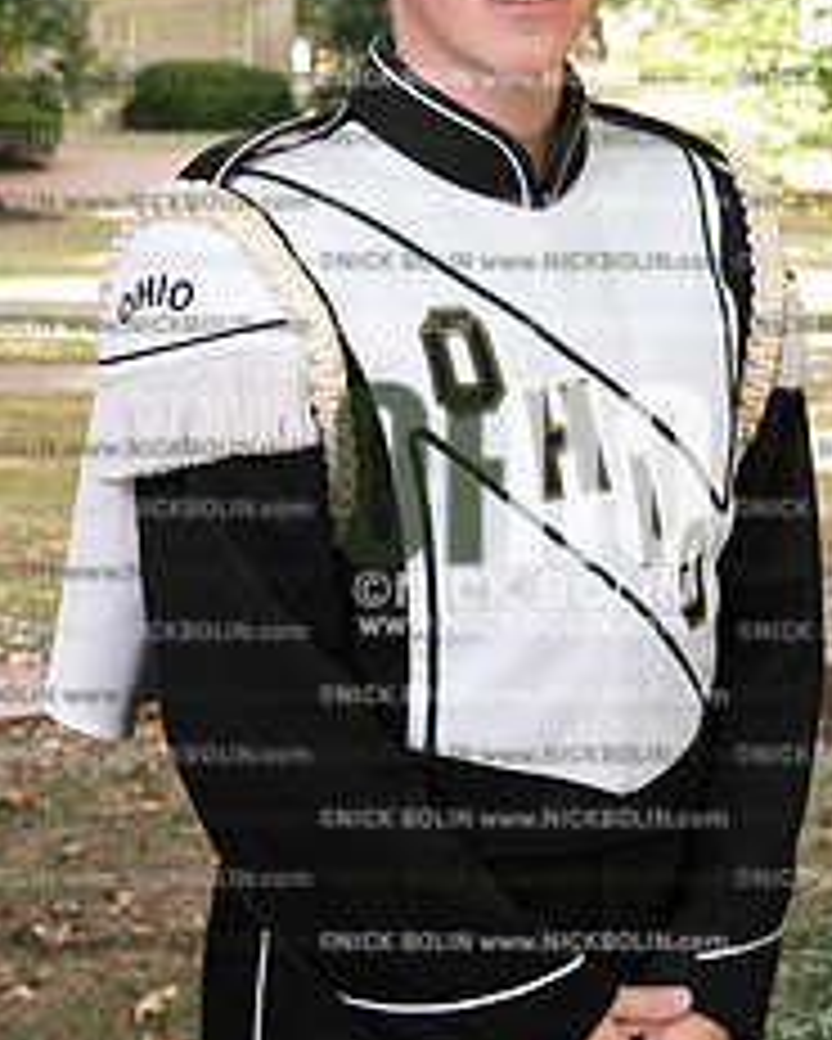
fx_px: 2922
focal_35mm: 95
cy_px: 509
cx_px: 522
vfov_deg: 20.2
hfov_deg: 16.2
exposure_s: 1/100
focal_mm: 52
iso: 800
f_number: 8
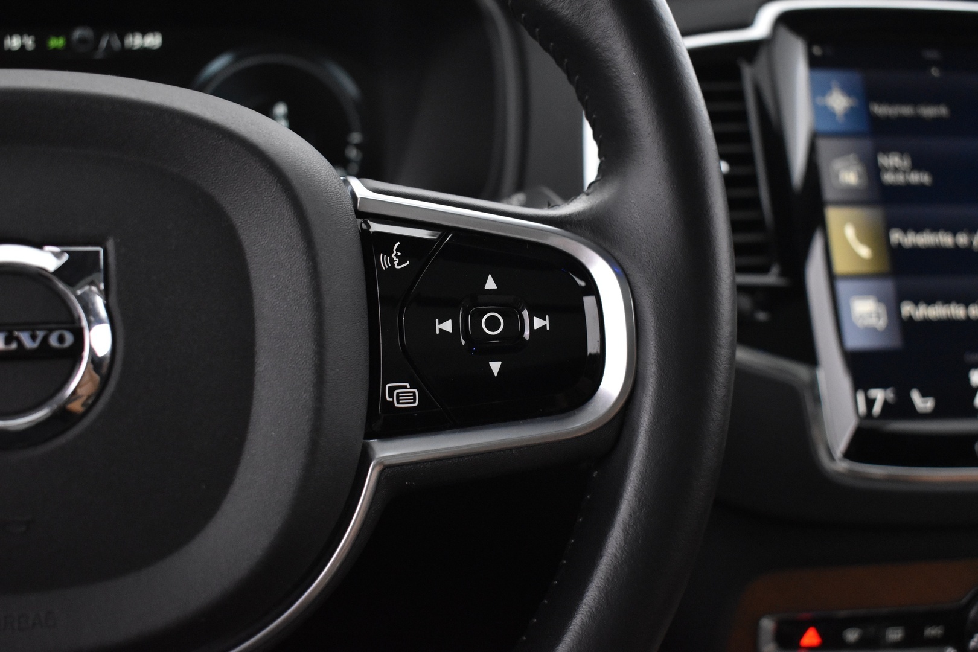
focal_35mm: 40
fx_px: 1100
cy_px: 326
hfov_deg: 47.9
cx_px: 489
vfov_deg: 33.0
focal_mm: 27
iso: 3200
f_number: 4
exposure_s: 1/30
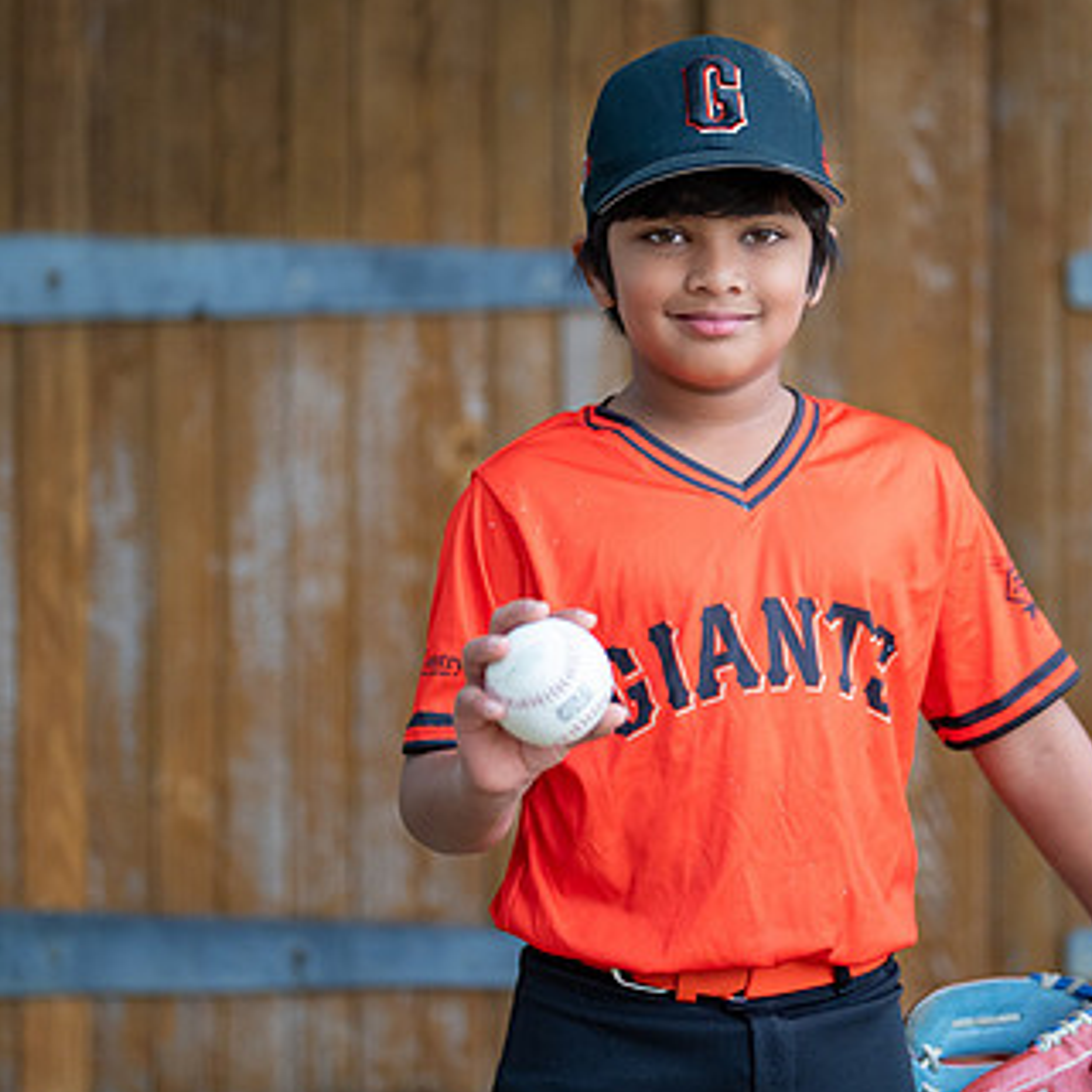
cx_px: 752
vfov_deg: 17.9
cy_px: 450
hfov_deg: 17.9
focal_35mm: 97
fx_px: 3462
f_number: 1.2
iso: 500
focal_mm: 50
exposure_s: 1/640
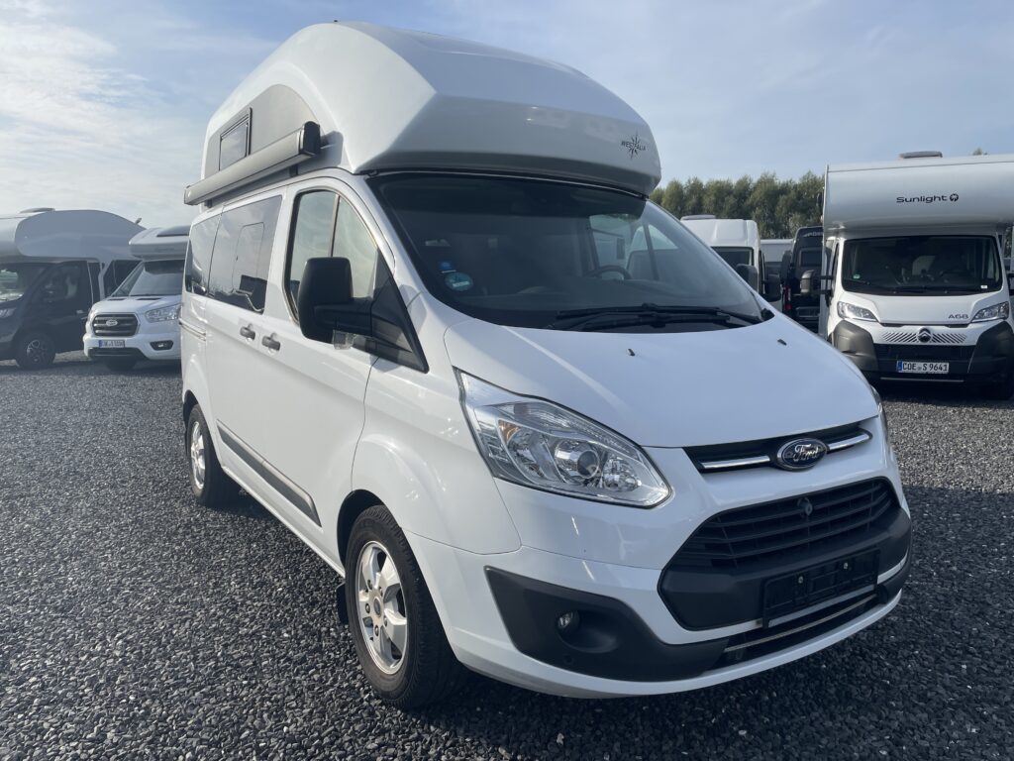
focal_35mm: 26
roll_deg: +1.1
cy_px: 380
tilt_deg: -6.6
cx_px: 507
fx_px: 762
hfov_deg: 67.3
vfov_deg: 53.1
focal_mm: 4.2
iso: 32
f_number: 1.6
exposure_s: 1/4464
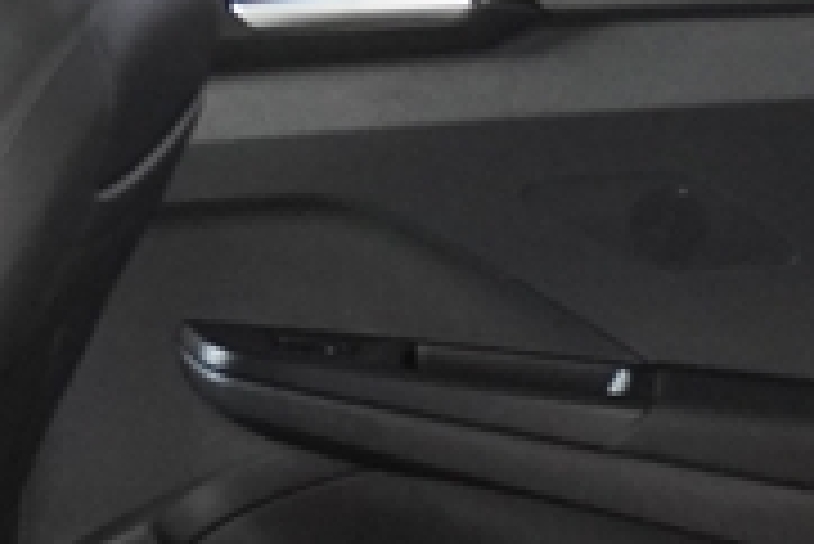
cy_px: 776
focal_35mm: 178
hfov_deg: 11.5
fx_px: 4024
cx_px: 567
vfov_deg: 7.6
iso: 2000
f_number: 2.8
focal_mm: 21
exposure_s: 1/160
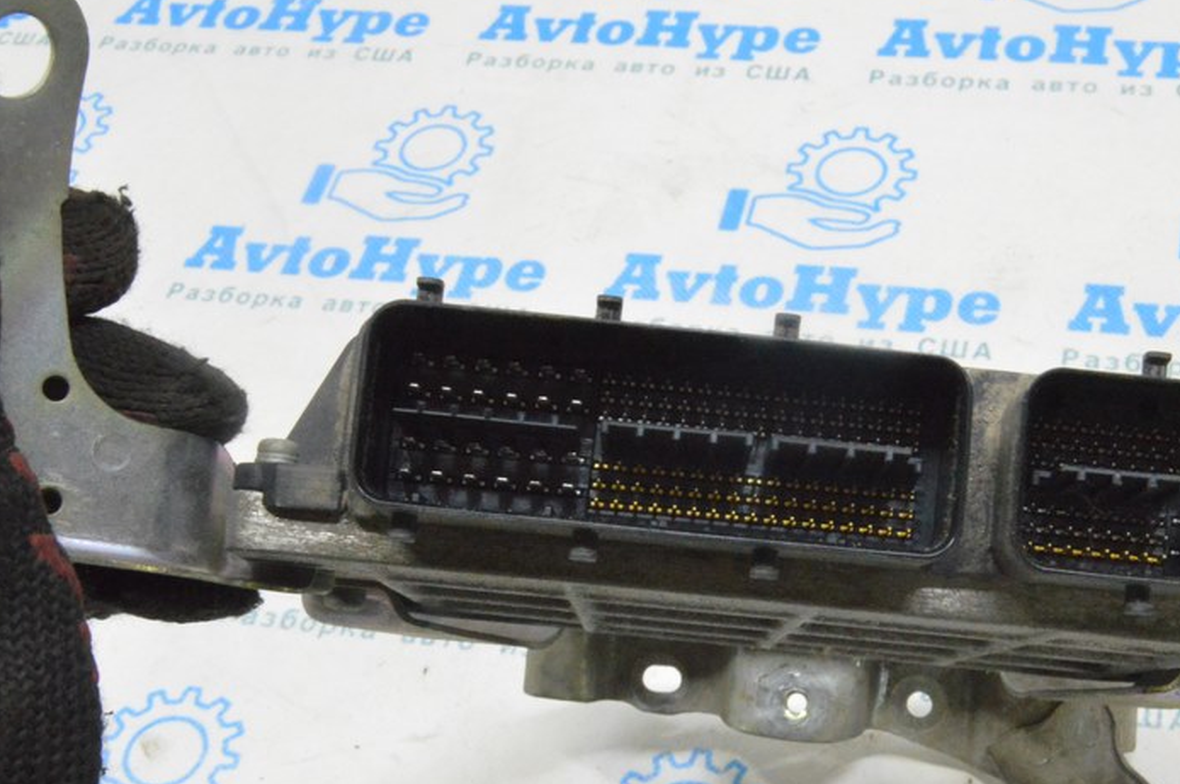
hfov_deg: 32.3
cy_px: 472
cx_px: 729
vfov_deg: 21.8
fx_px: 2030
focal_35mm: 62
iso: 6400
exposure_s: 1/15
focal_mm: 28
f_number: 20
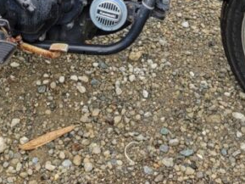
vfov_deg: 15.3
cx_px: 54
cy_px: -85
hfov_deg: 21.5
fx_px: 637
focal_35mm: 90
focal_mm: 5.4
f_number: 1.8
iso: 40
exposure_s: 1/217
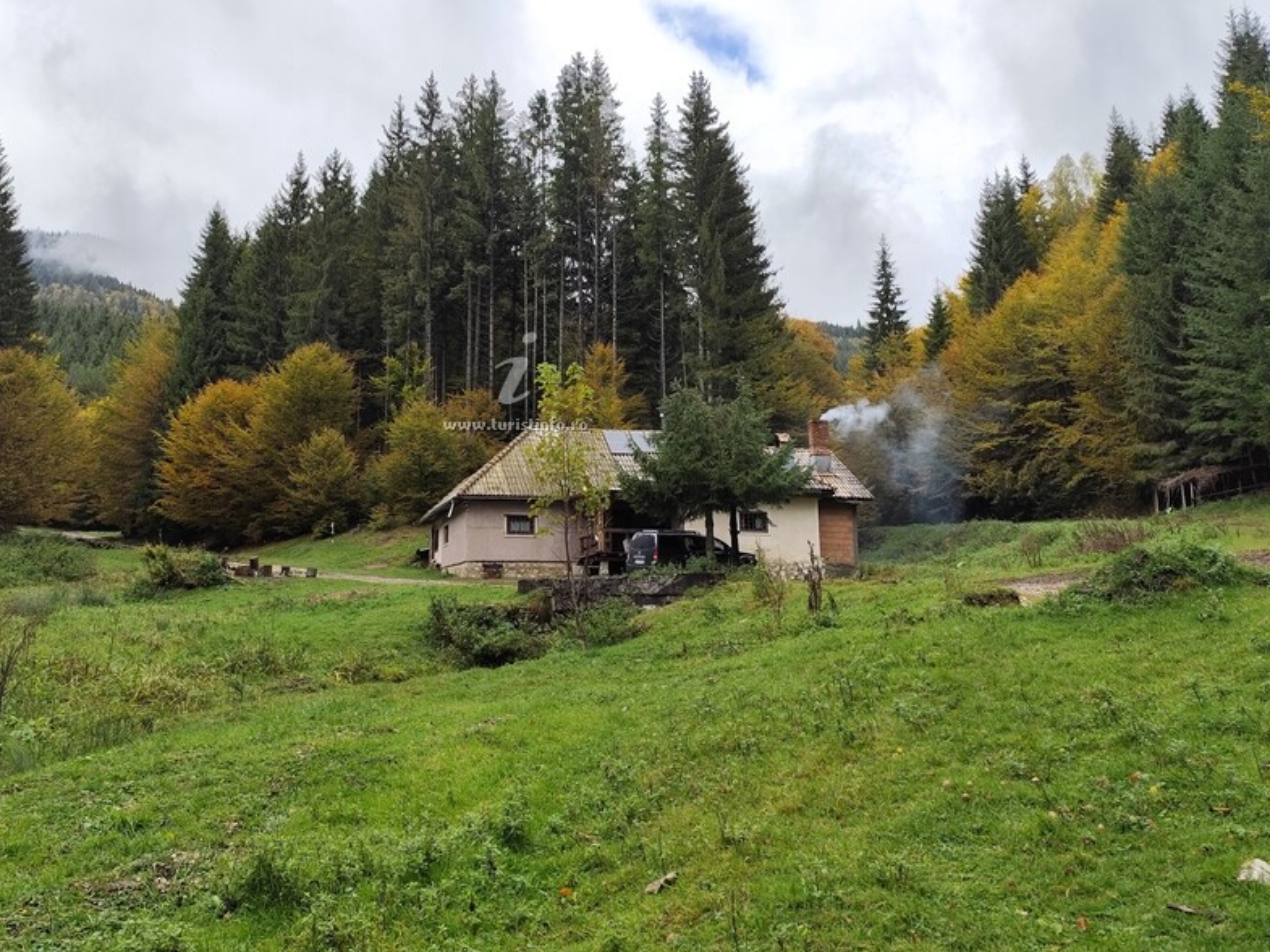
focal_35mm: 30
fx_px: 1101
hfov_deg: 59.7
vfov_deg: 46.7
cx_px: 547
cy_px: 411
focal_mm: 6.19
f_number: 1.65
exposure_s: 1/469
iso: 50
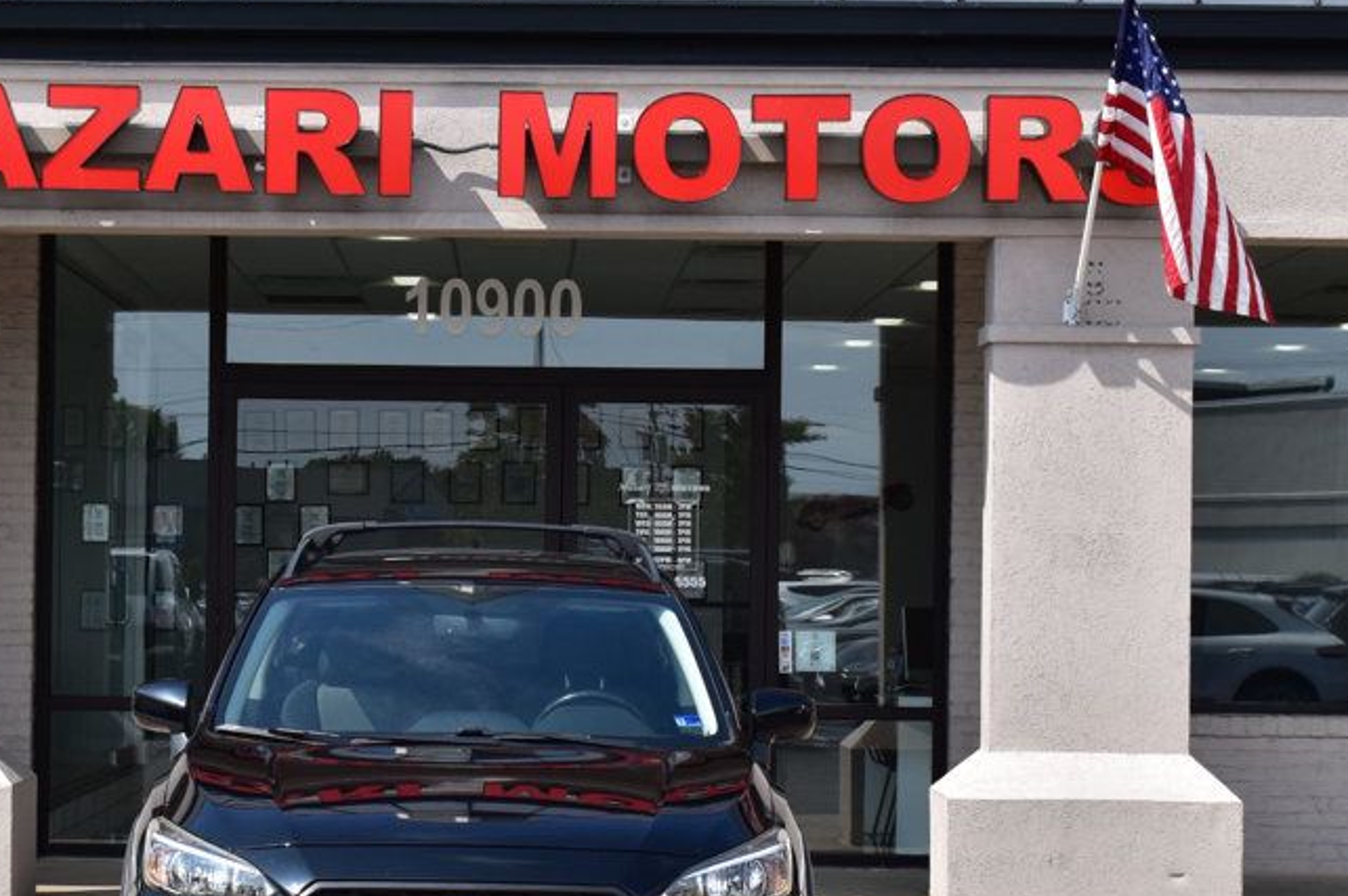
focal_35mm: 84
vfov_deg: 16.2
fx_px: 3135
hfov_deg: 24.2
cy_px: 590
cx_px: 472
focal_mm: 35
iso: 360
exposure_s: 1/500
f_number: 11
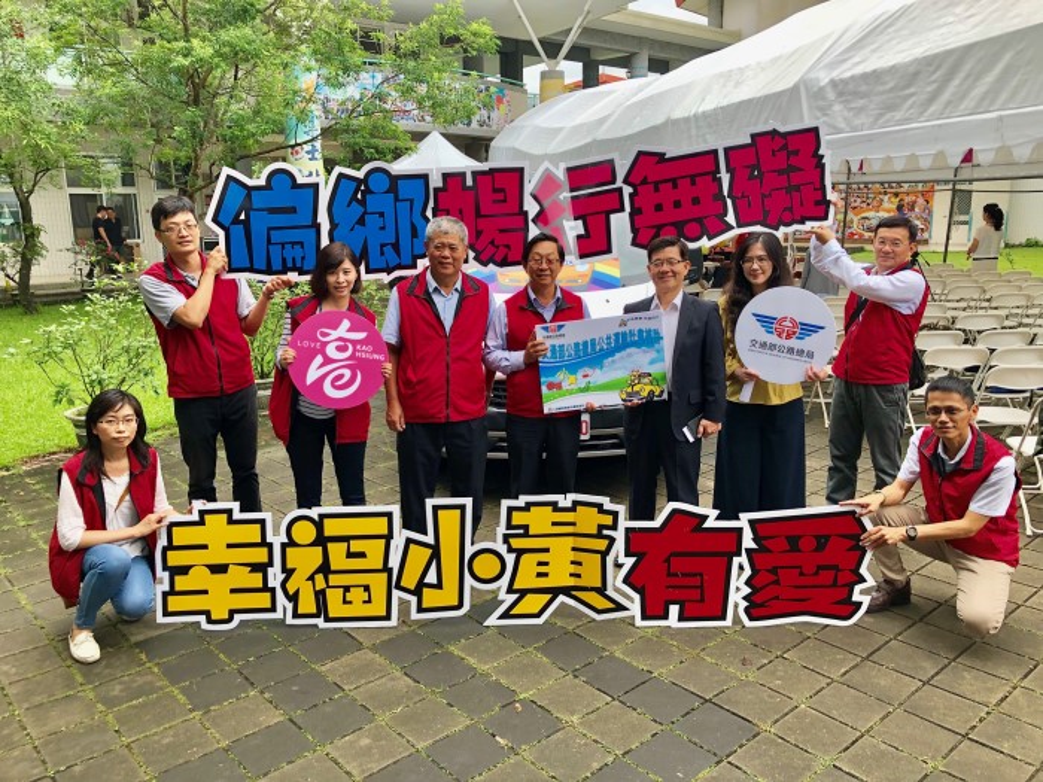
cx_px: 522
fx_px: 844
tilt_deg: -12.2
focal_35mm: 28
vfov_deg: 49.7
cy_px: 391
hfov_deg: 63.4
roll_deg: +1.4
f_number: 1.8
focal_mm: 3.99
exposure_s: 1/138
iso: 20
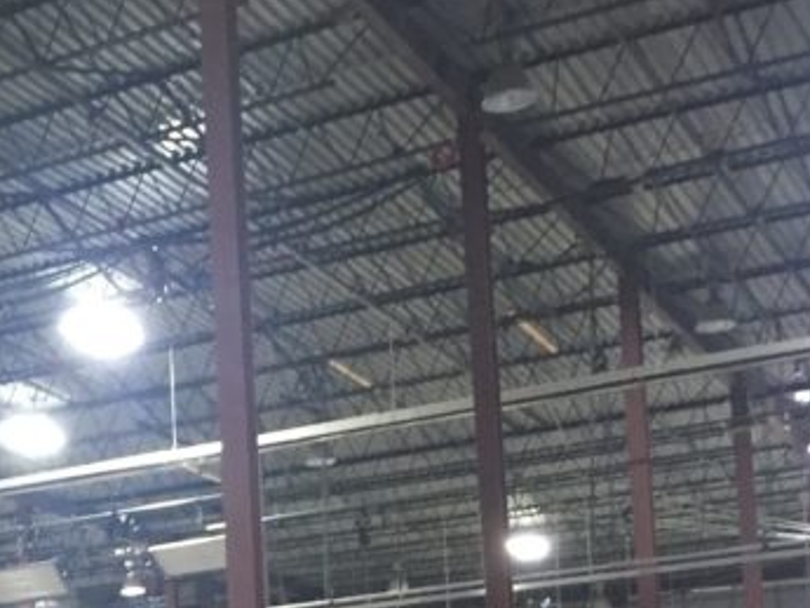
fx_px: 1966
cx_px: -127
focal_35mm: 84
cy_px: 756
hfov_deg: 21.8
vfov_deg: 16.7
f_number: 2.2
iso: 250
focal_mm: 4.15
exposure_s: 1/20
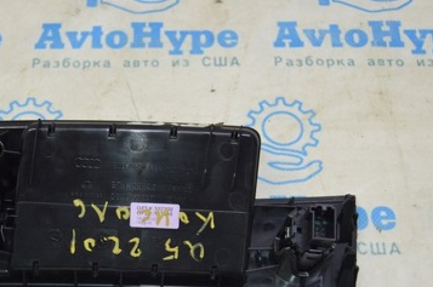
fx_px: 743
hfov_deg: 32.2
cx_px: 141
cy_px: 197
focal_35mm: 62
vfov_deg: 21.8
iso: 400
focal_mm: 23
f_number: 4
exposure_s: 1/60
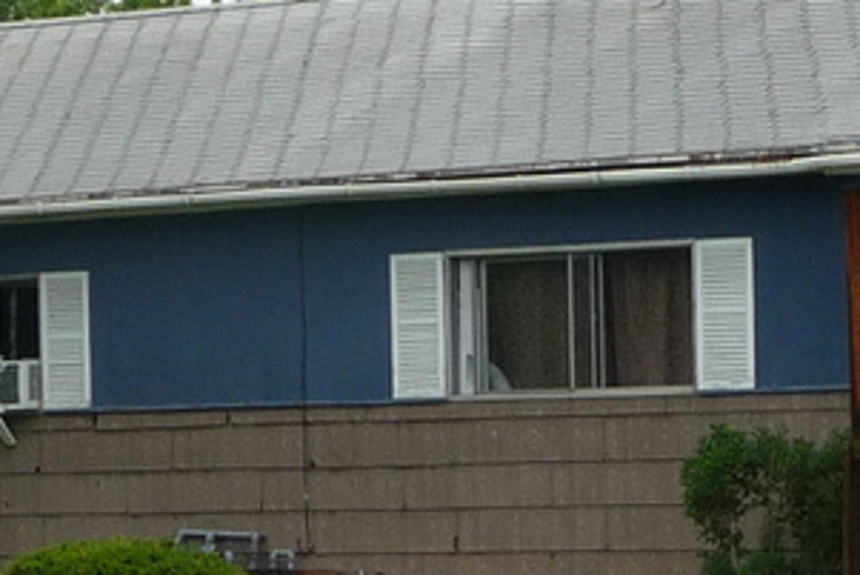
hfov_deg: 10.8
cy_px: 524
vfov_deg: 7.2
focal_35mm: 191
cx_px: 563
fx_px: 4565
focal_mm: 6.7
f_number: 3.9
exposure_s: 1/320
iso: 100
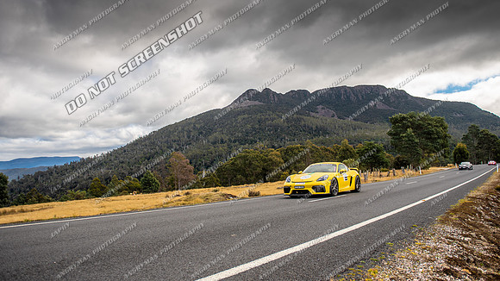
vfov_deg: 40.3
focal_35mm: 29
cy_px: 136
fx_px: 382
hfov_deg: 66.3
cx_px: 257
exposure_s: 1/1600
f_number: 2.8
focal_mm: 24
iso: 100
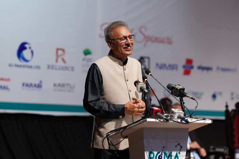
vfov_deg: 10.8
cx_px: 120
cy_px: 80
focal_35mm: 127
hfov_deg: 16.1
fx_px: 843
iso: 1000
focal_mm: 85
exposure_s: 1/160
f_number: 1.8
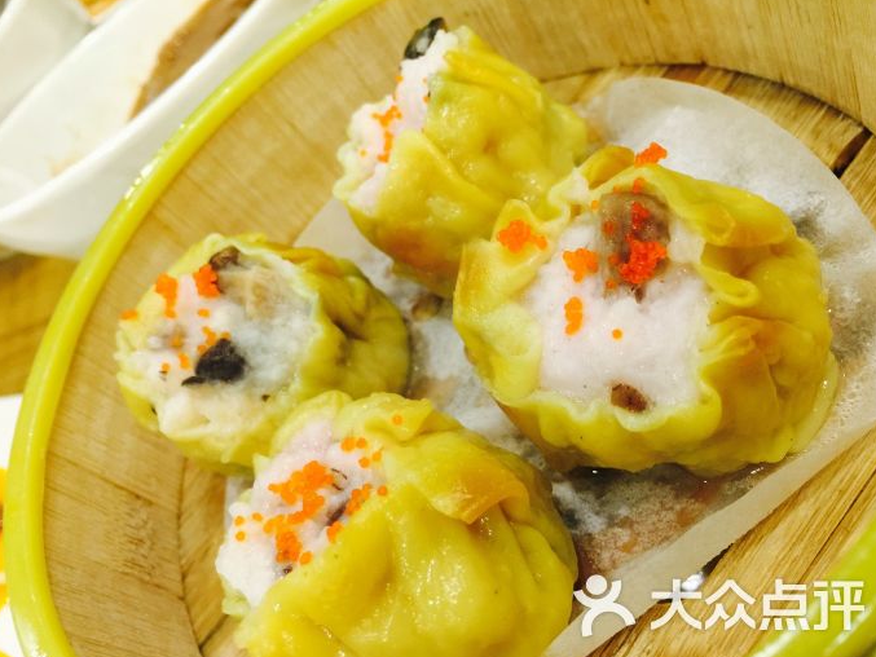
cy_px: 333
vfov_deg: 46.8
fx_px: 759
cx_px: 445
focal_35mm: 30
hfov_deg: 60.0
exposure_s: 1/17
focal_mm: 4.15
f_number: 2.2
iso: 64
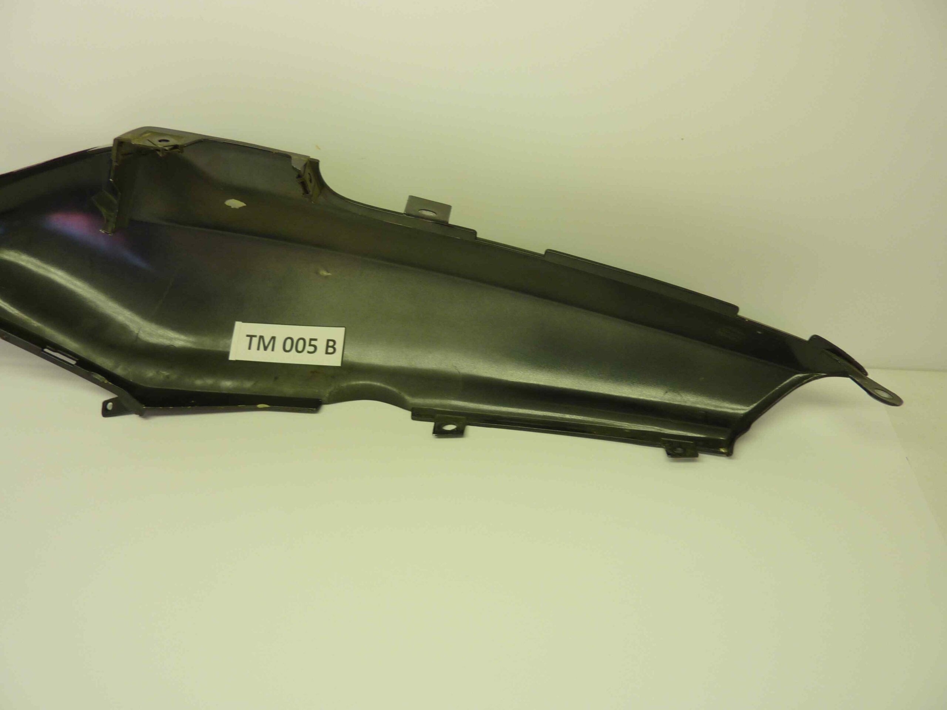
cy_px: 355
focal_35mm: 25
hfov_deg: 69.4
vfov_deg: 54.9
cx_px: 474
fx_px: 684
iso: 80
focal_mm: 4.1
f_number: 3.3
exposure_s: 1/40
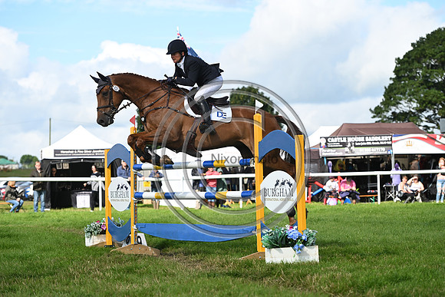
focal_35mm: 122
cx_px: 222
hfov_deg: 16.8
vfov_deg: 11.2
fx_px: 1508
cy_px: 148
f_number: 4.5
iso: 250
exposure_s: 1/1250
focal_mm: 122
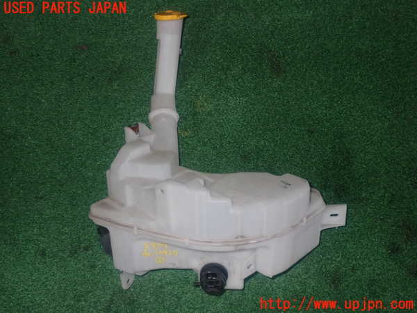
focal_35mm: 38
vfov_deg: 37.7
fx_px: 458
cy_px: 156
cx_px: 208
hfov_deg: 49.0
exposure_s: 1/40
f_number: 8
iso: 400
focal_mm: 6.83
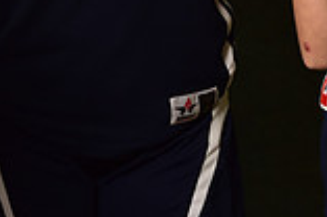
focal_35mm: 430
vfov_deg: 3.2
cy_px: -126
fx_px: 3898
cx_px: 152
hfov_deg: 4.8
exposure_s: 1/100
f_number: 5.6
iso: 250
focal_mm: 116
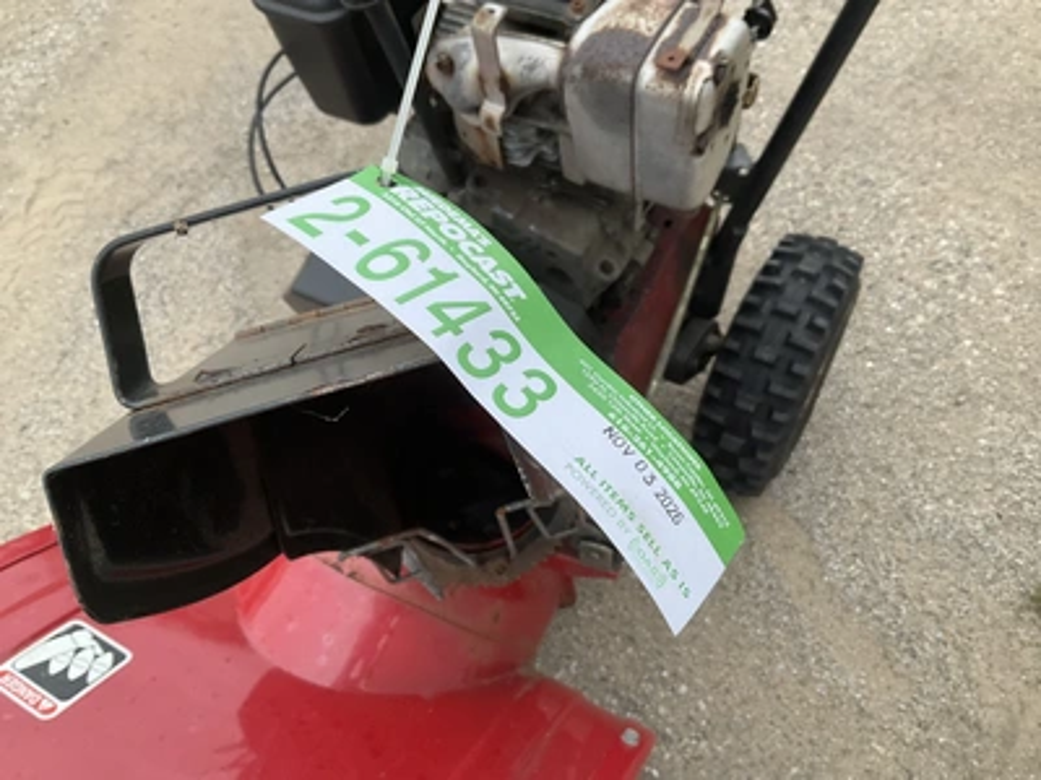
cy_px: 390
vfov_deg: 48.2
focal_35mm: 29
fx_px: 872
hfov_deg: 61.7
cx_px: 520
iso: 50
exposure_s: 1/122
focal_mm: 3
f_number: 1.8
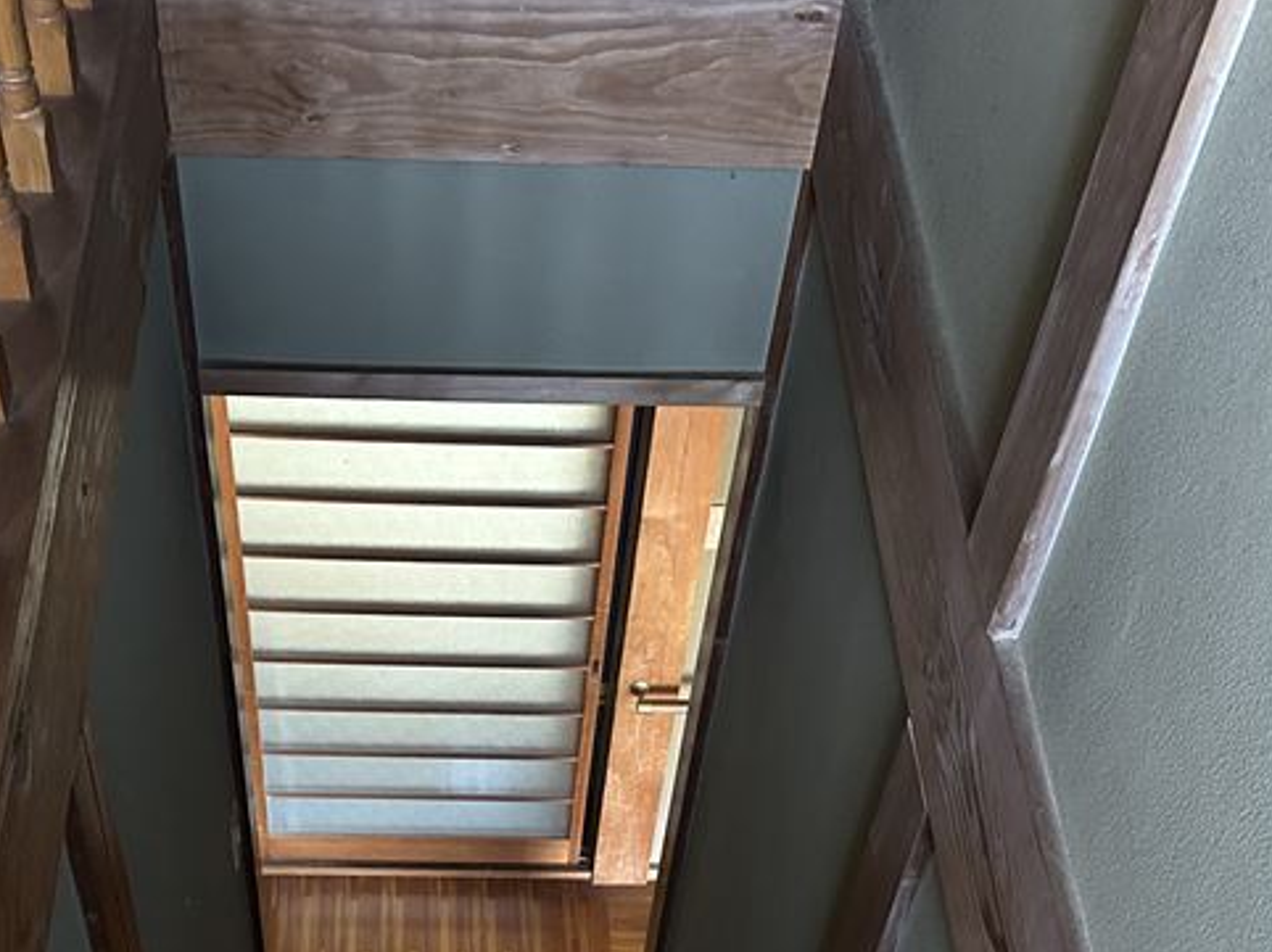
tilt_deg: -53.3
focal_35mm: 51
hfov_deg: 37.3
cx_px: 499
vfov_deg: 27.2
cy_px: 918
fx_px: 1873
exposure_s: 1/32
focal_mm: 6.86
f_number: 1.78
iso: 1000
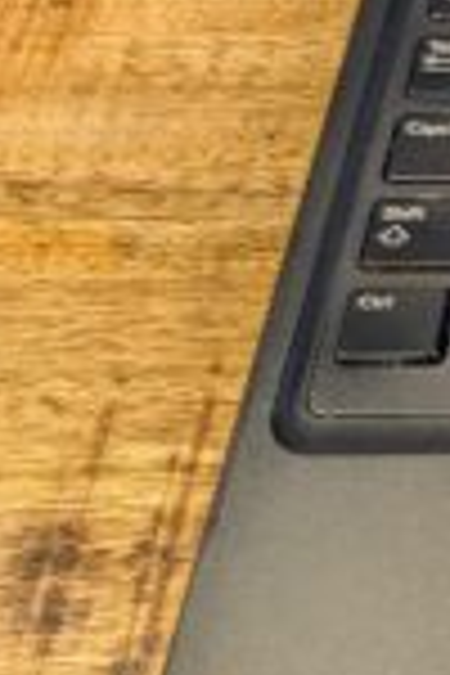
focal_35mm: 100
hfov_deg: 10.3
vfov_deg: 20.4
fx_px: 1875
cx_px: 1300
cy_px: 284
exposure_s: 1/100
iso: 120
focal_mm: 6.9
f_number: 1.68
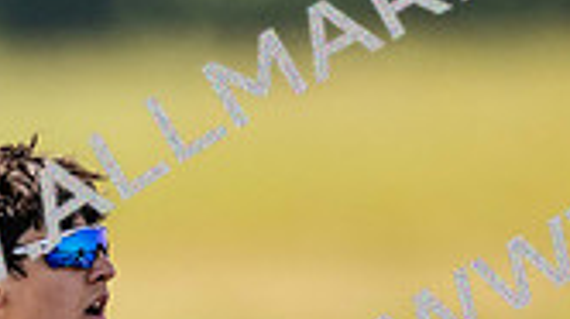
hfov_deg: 1.0
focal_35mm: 2199
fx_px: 33204
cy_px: 424
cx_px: 127
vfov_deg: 0.6
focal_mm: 600
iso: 220
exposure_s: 1/2500
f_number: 4
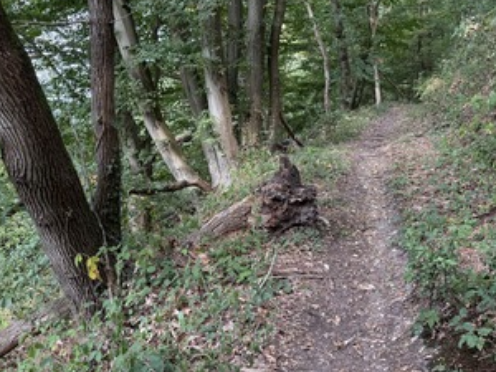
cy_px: 209
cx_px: 251
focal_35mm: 40
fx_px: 573
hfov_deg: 46.8
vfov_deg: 35.9
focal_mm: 6.76
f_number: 1.78
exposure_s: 1/222
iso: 200
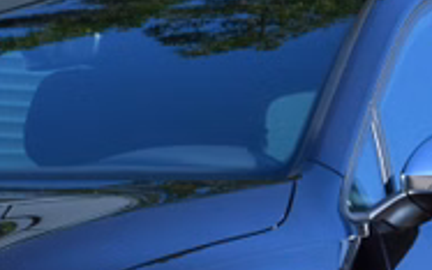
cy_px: 307
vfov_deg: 3.9
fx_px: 3992
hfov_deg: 6.2
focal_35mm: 339
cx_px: -12
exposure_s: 1/125
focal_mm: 52
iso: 180
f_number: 11
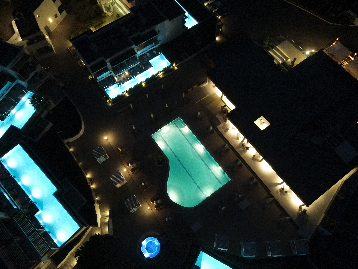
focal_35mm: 24
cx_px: 179
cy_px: 134
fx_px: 248
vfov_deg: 56.8
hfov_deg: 71.6
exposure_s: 1/4
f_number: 2.8
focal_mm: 4.5
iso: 1660
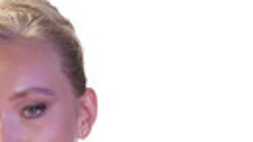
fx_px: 2917
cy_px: 360
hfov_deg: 5.0
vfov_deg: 2.8
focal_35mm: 435
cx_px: 29
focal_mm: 135
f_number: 1.8
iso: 2500
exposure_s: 1/250
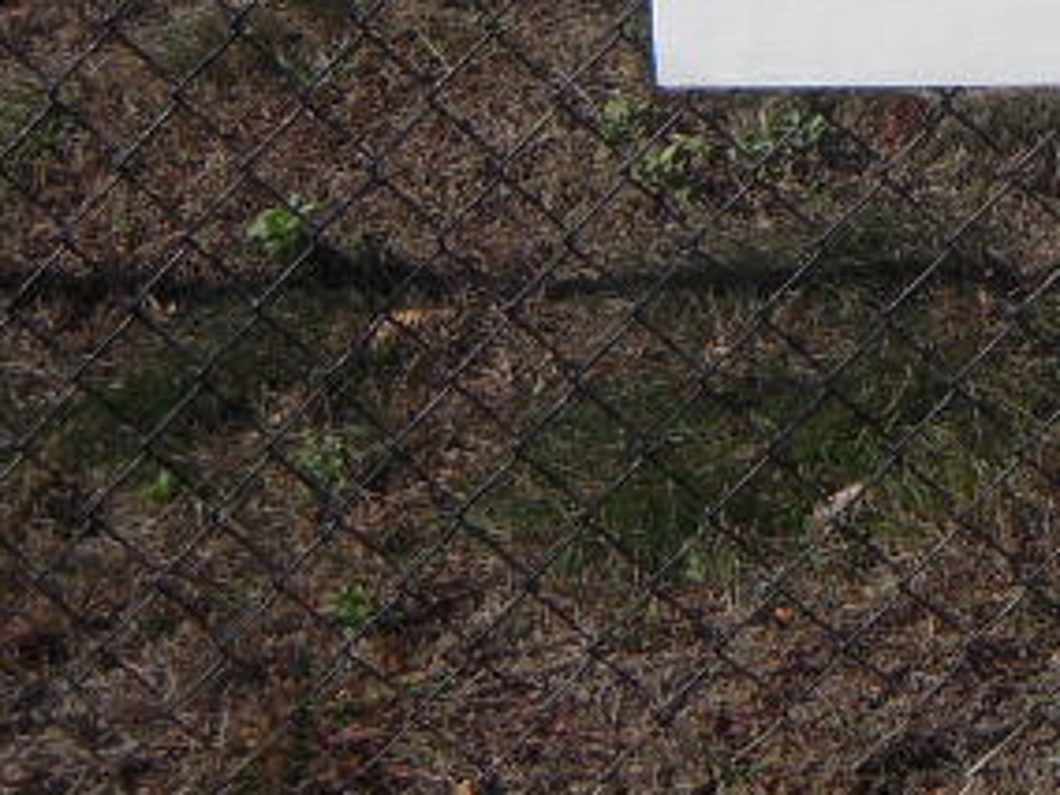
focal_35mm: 101
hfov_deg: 18.5
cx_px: 1243
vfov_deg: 14.1
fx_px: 3093
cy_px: -198
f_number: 5.4
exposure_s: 1/640
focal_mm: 5
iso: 100
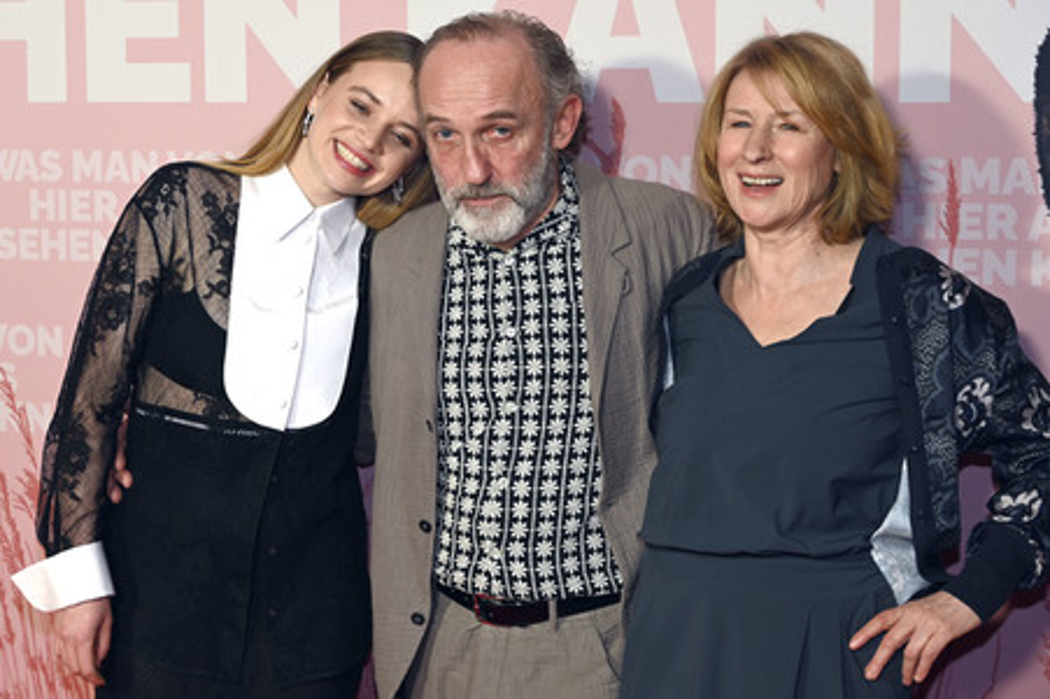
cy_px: 350
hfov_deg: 32.4
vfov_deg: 21.9
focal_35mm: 62
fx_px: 1807
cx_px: 525
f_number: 4
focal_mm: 62
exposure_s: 1/100
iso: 320
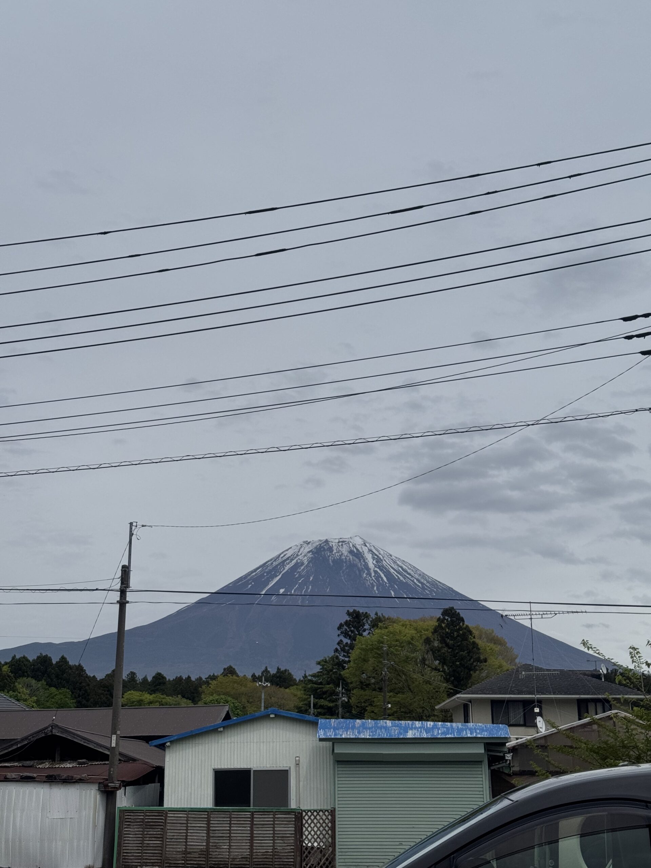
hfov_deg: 30.3
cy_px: 434
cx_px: 326
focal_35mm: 48
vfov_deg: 39.7
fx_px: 1204
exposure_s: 1/10526
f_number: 1.78
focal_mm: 6.76
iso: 64
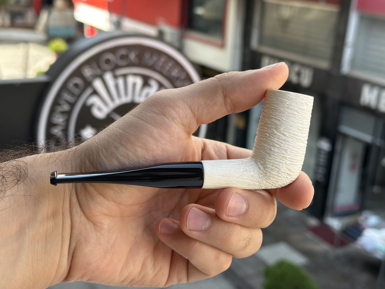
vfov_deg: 30.3
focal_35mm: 48
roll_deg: -3.1
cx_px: 192
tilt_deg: -18.3
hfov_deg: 39.7
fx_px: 534
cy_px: 144
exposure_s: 1/414
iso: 64
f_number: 1.78
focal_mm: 6.86
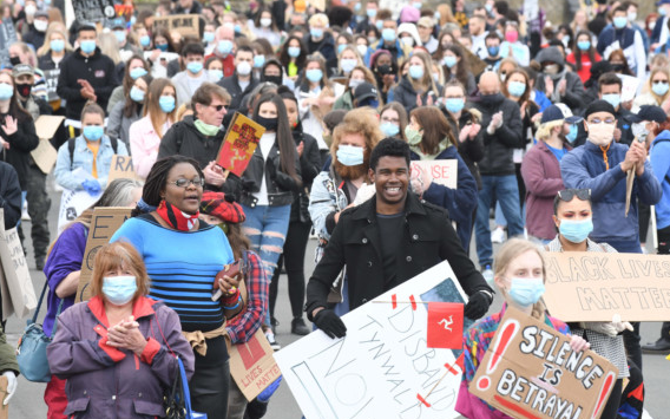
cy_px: 216
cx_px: 335
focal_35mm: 307
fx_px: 5606
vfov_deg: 4.3
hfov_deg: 6.8
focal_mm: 200
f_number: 8
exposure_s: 1/250
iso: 800
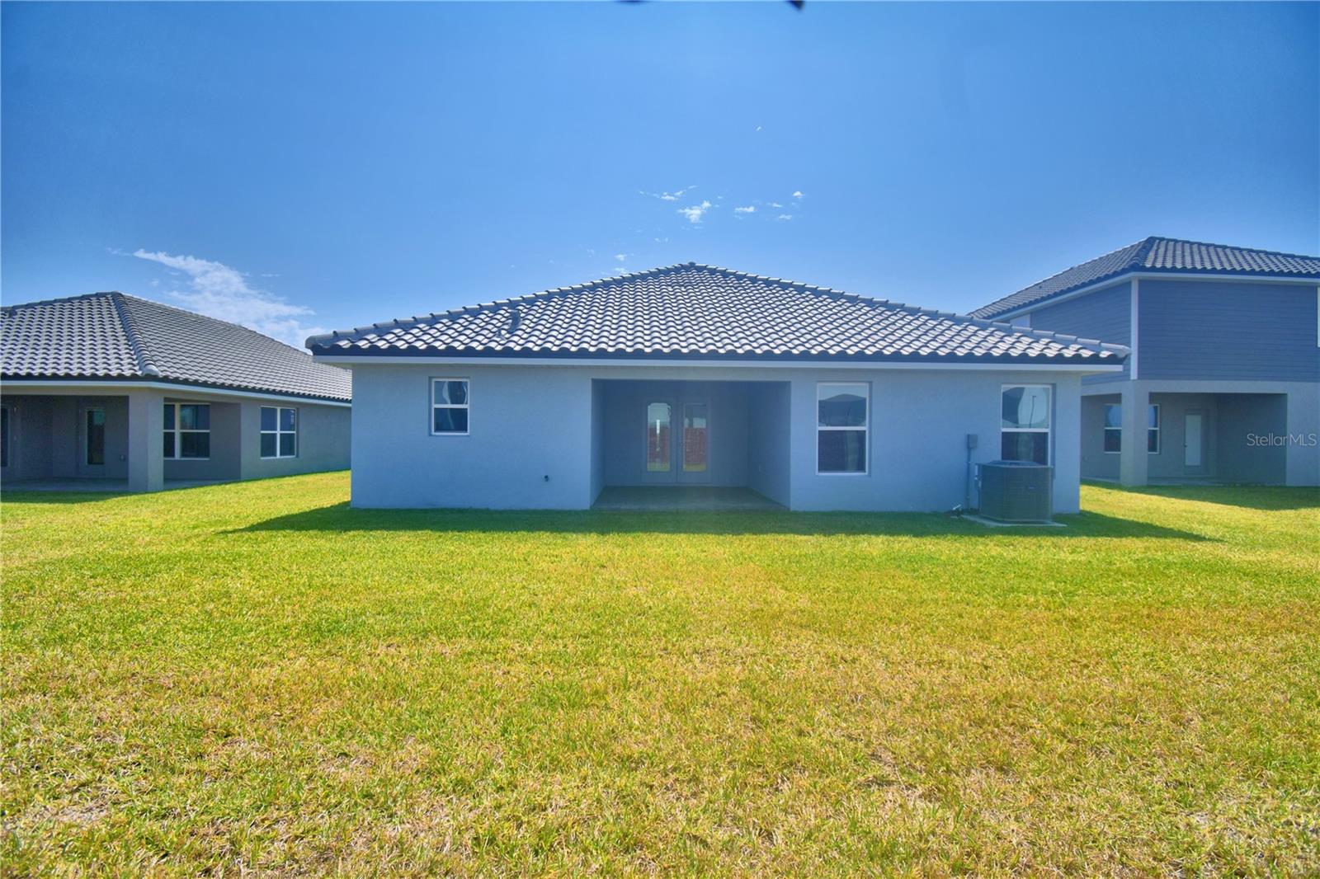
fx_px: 550
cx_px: 660
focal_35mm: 15
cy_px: 440
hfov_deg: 100.4
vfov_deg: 77.3
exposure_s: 1/1600
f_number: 4.5
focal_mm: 10
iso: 100
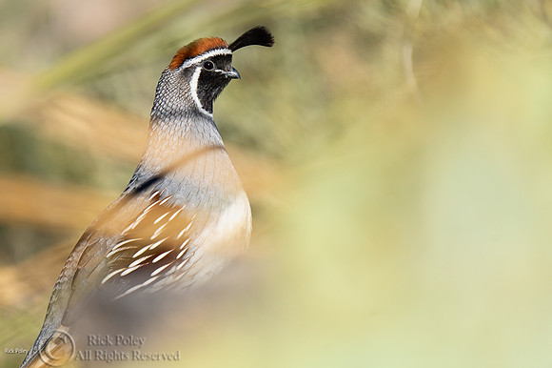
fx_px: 10921
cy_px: 149
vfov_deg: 1.9
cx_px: 225
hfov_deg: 2.9
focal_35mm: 713
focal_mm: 600
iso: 320
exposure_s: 1/2000
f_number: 6.3
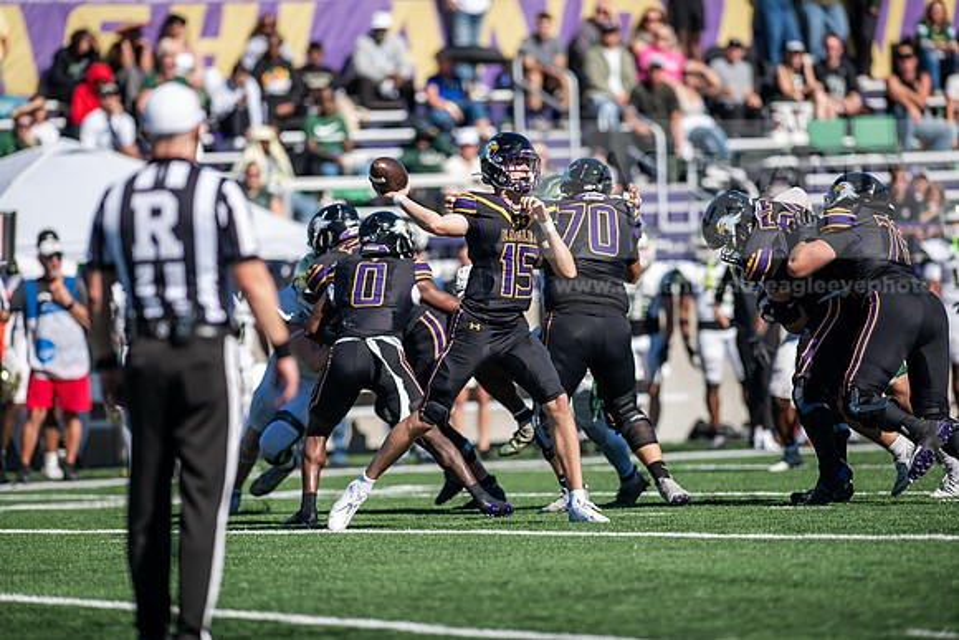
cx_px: 480
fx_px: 7993
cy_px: 320
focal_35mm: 300
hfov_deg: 6.9
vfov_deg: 4.6
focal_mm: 300
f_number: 3.2
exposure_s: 1/2000
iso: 160
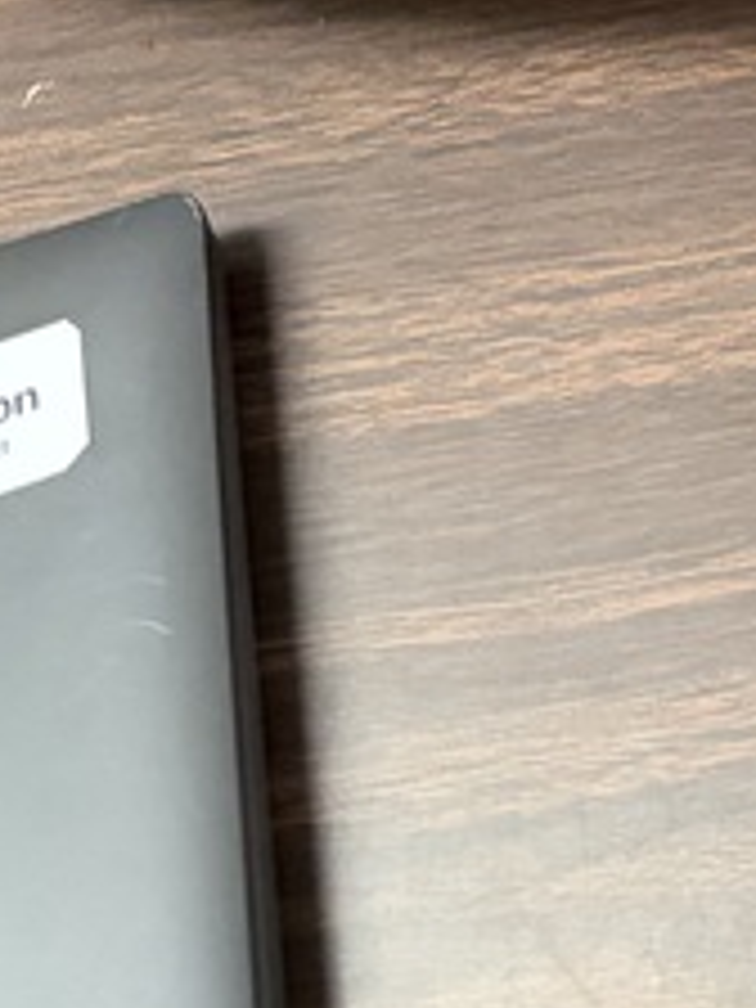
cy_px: -1202
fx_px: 3465
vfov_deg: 13.4
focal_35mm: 119
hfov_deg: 11.0
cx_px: 1652
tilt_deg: -50.9
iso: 400
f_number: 1.6
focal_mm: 5.96
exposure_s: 1/60
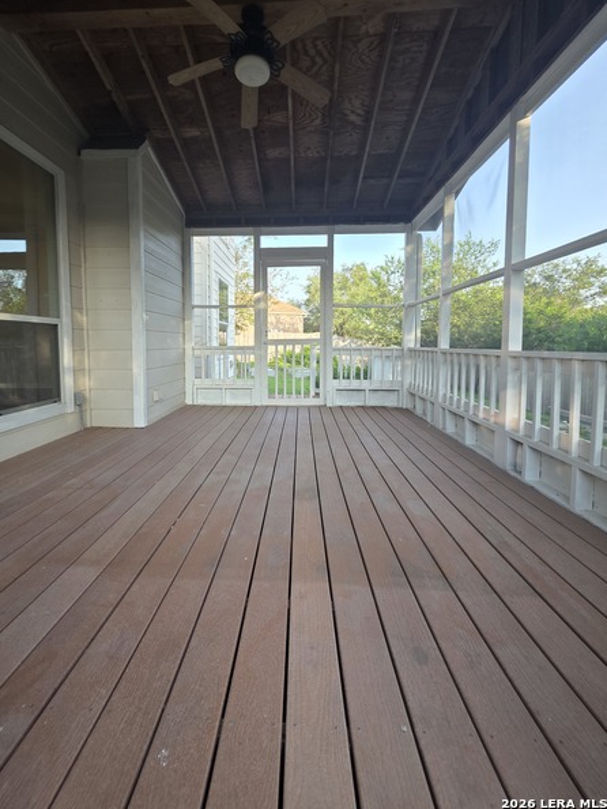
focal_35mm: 14
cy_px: 376
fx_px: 327
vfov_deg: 101.9
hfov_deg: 85.6
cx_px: 283
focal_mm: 2.2
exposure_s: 1/120
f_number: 1.9
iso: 40
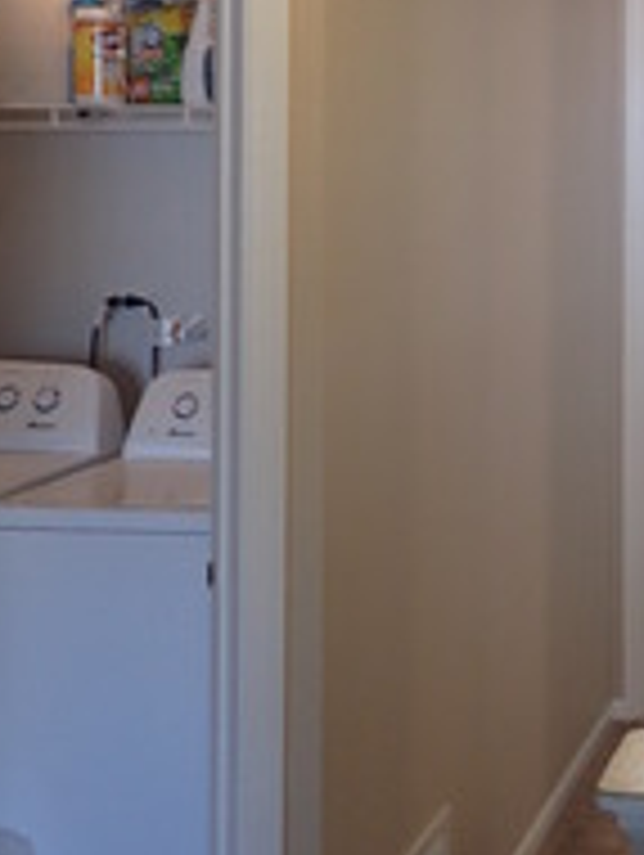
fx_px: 1559
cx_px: 775
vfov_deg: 30.0
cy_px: 176
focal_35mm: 63
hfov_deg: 21.6
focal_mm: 4.5
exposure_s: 1/40
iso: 200
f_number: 2
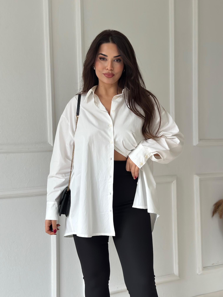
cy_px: 148
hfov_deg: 30.3
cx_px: 112
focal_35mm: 48
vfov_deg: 39.7
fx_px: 412
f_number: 1.78
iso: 125
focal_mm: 6.86
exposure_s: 1/141
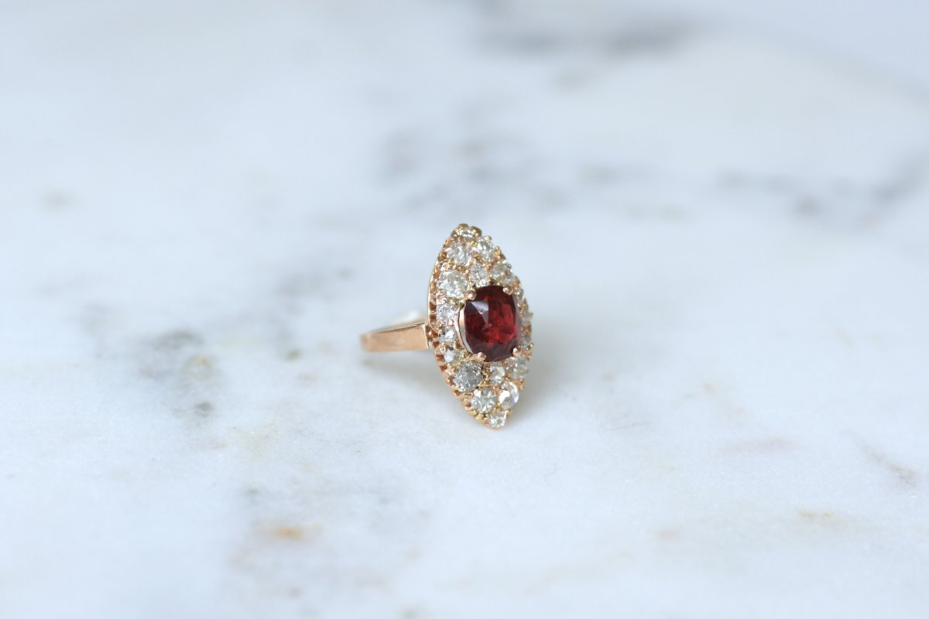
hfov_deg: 19.5
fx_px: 2709
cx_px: 464
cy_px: 310
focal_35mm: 105
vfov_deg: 13.0
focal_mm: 70
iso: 200
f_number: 4.5
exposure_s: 1/160
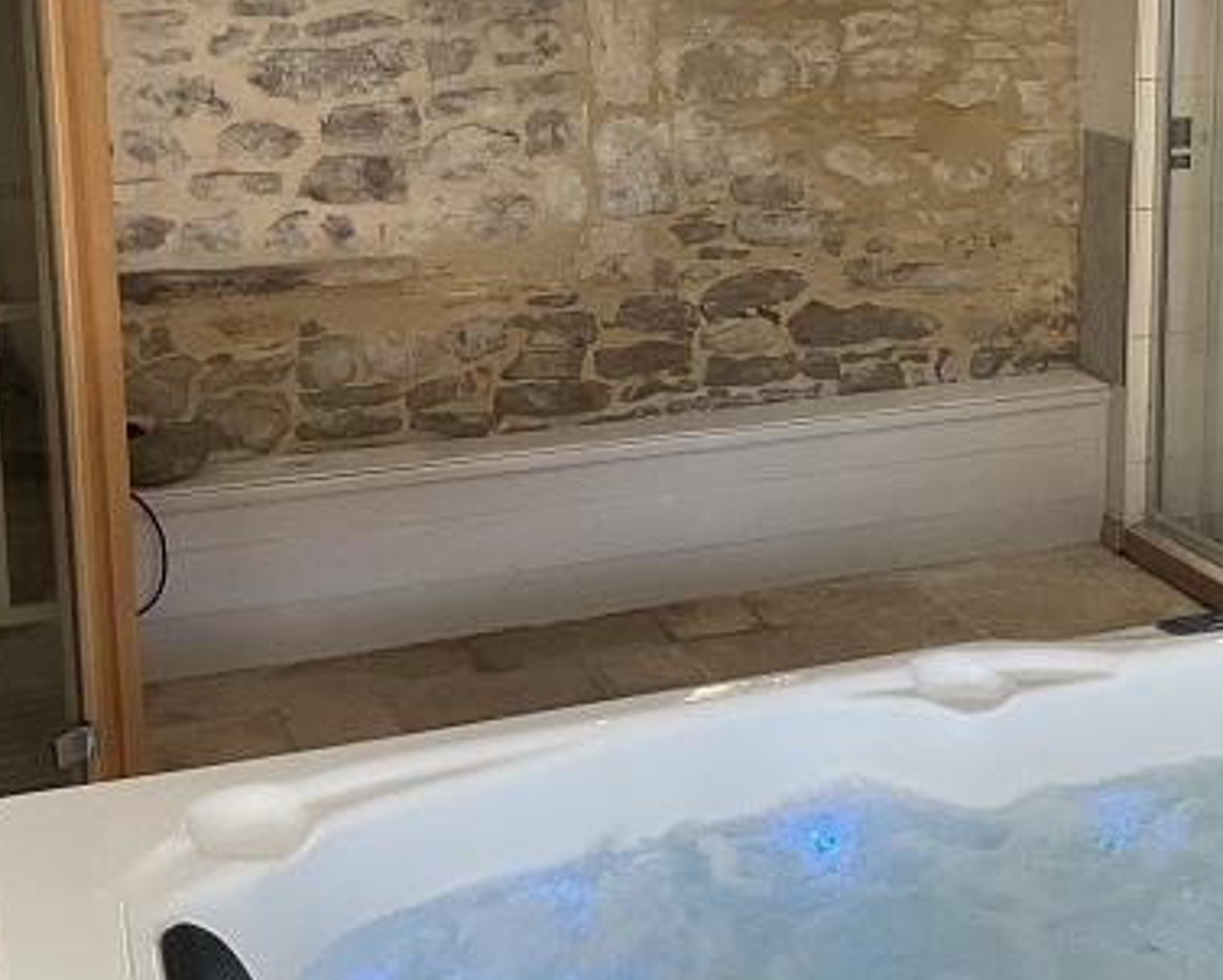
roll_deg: -0.7
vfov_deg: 25.0
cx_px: 892
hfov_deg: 31.0
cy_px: 214
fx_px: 2173
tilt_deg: -10.2
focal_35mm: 60
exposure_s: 1/50
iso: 50
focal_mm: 3
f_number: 1.8
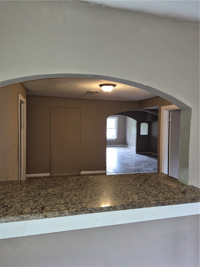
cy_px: 134
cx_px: 100
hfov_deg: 58.9
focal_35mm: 23
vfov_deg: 73.9
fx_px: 177
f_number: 1.8
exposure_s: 1/40
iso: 100
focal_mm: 5.4
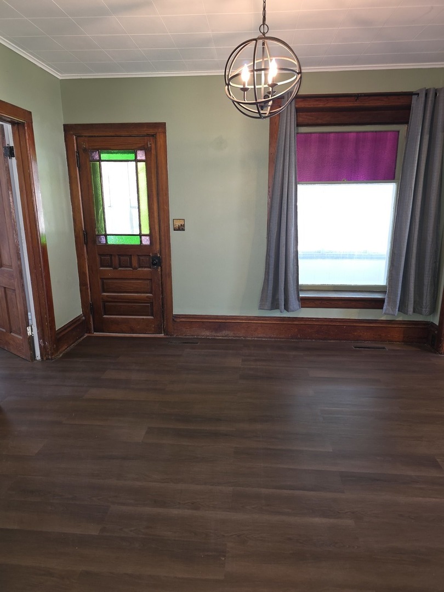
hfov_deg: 58.9
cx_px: 222
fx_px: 393
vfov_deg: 73.9
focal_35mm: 23
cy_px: 296
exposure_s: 1/24
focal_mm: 6.3
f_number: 1.7
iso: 160
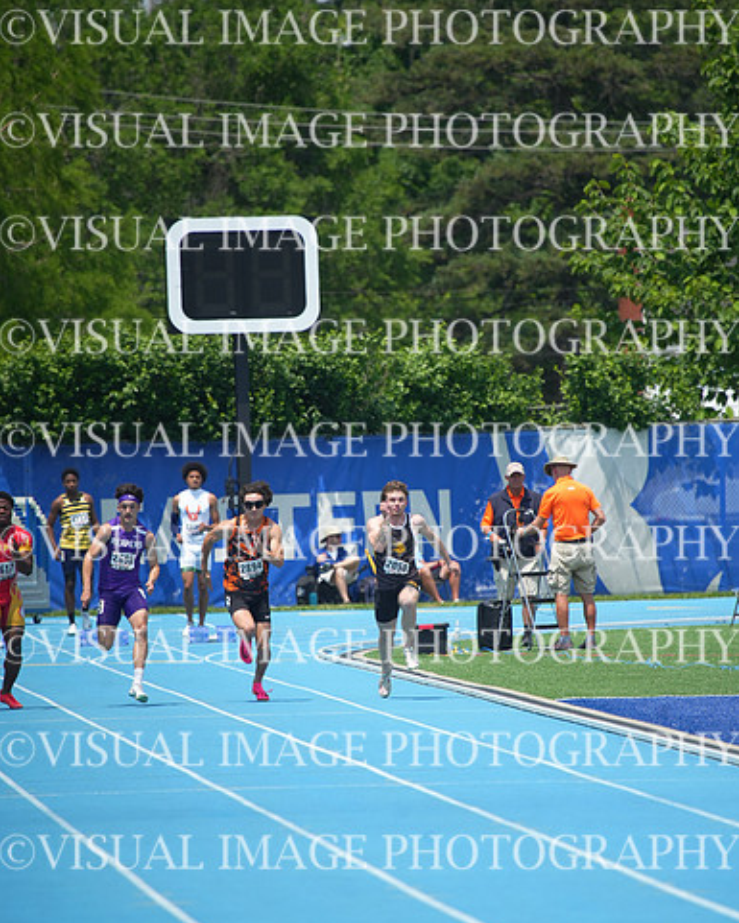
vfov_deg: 4.3
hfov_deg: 3.4
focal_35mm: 453
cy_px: 491
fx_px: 12381
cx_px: 370
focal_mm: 400
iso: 400
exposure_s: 1/1600
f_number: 5.6
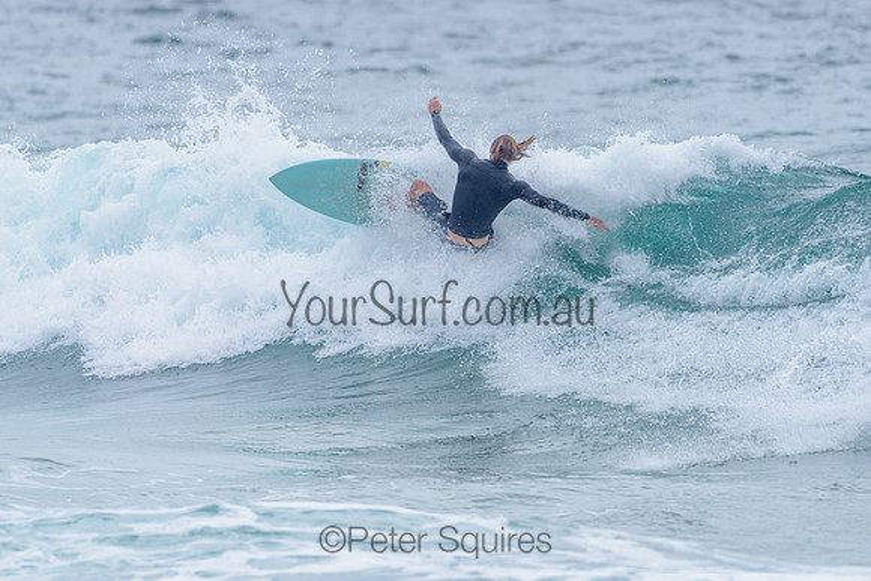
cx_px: 444
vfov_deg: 2.2
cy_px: 246
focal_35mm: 613
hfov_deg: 3.4
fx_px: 14829
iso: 160
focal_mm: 500
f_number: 5.6
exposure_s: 1/2000
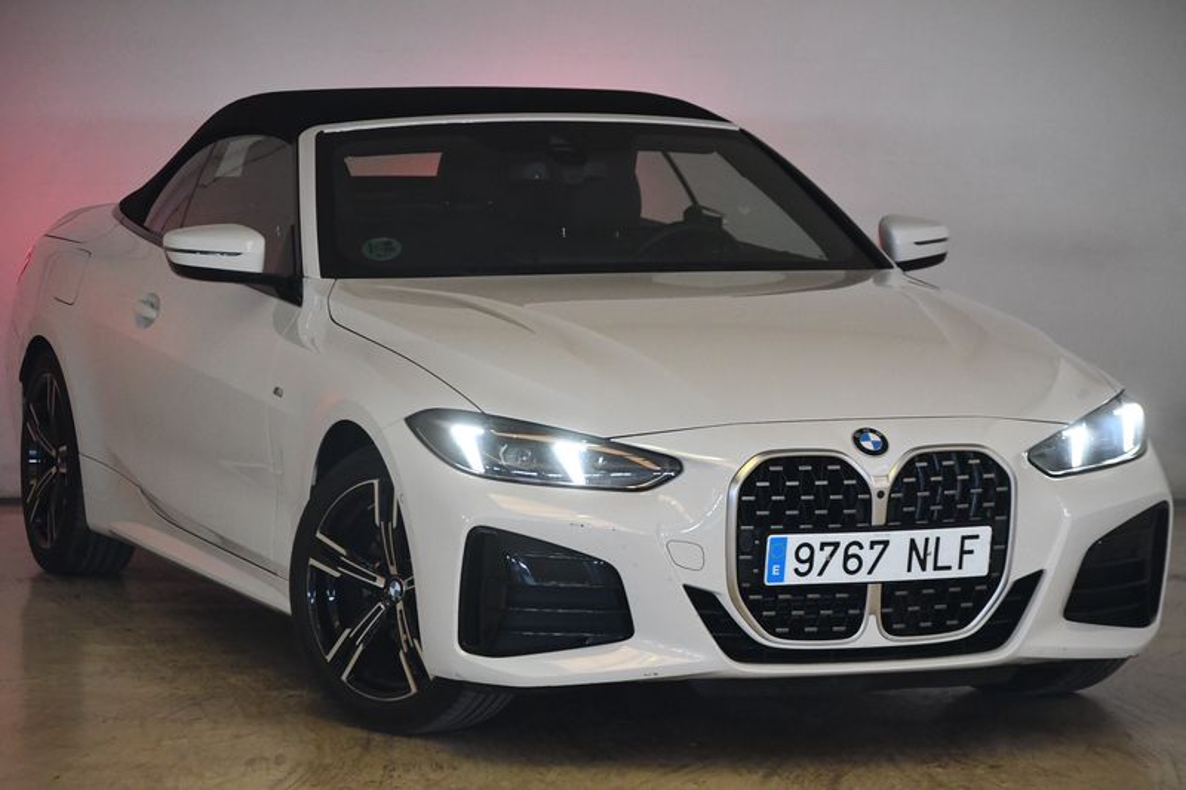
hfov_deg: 15.9
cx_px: 593
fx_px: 4249
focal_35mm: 129
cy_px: 395
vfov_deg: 10.6
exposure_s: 1/250
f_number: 4.2
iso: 3200
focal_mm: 86
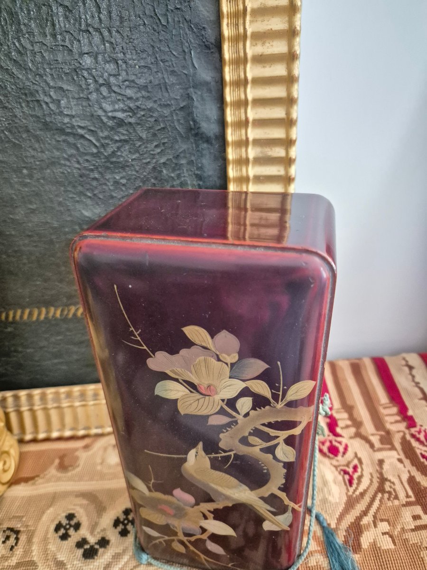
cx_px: 214
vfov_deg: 73.9
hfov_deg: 58.9
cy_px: 285
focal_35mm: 23
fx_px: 378
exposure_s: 1/100
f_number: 1.8
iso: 2500
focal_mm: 5.4
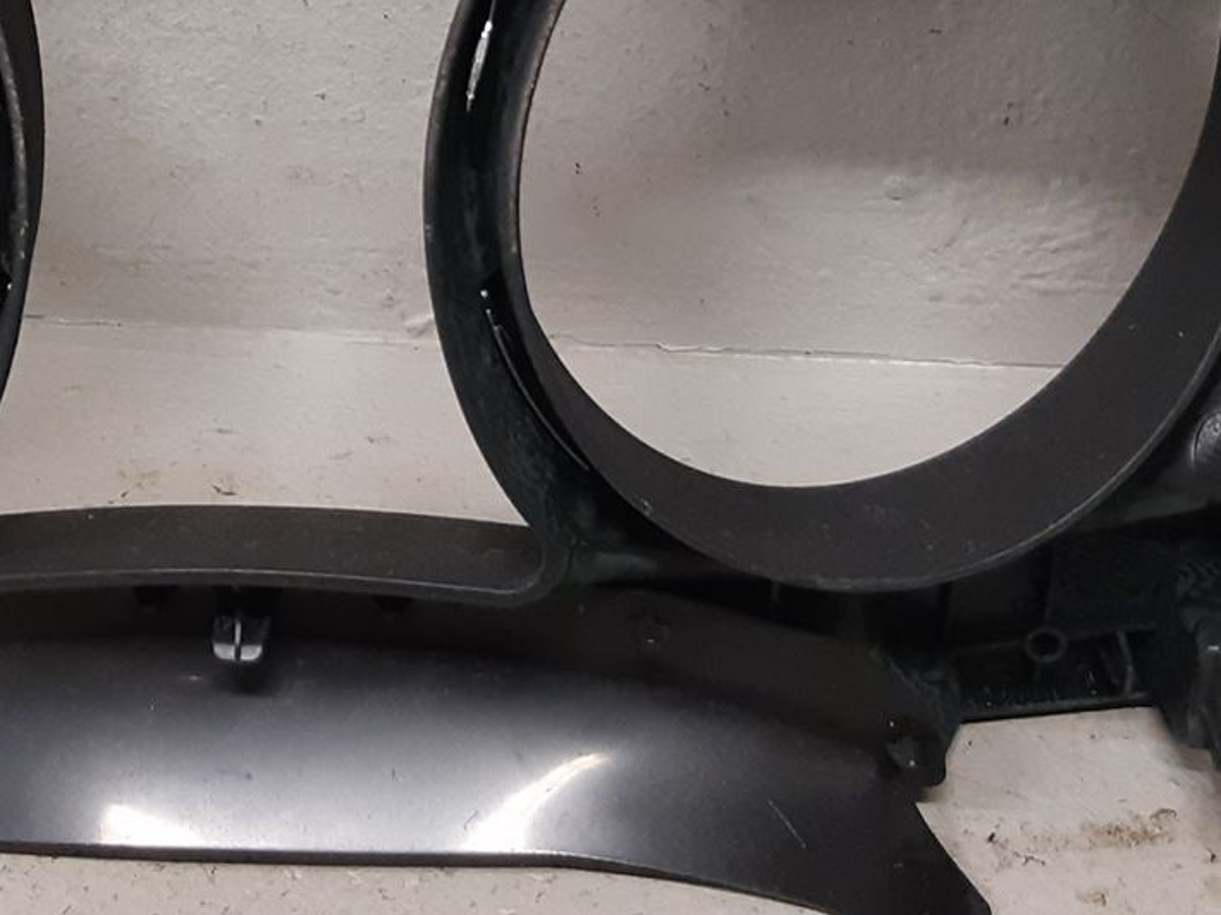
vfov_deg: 19.4
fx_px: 2645
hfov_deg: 25.6
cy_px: 189
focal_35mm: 75
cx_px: 258
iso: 200
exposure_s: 1/50
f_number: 1.7
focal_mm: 3.93
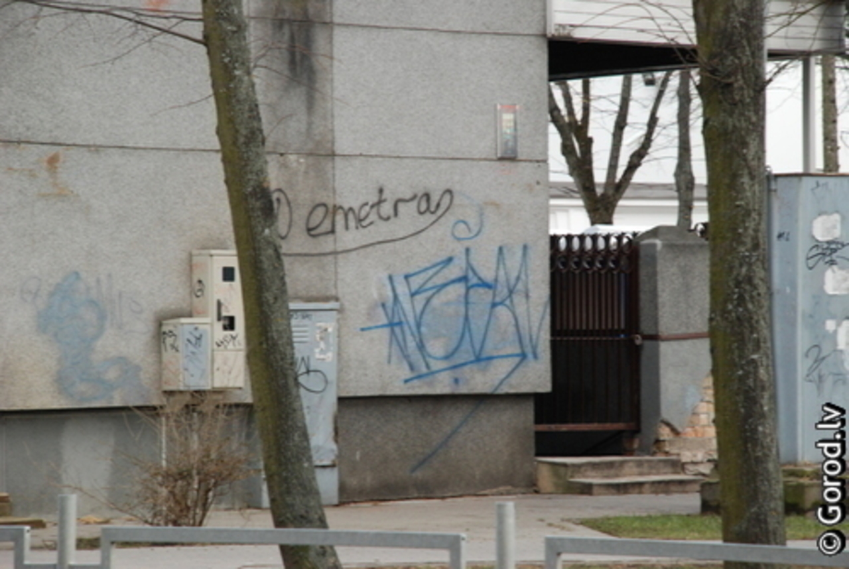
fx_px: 4783
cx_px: 424
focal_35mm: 202
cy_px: 284
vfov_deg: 6.8
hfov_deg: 10.1
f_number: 11
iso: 640
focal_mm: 135
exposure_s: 1/90
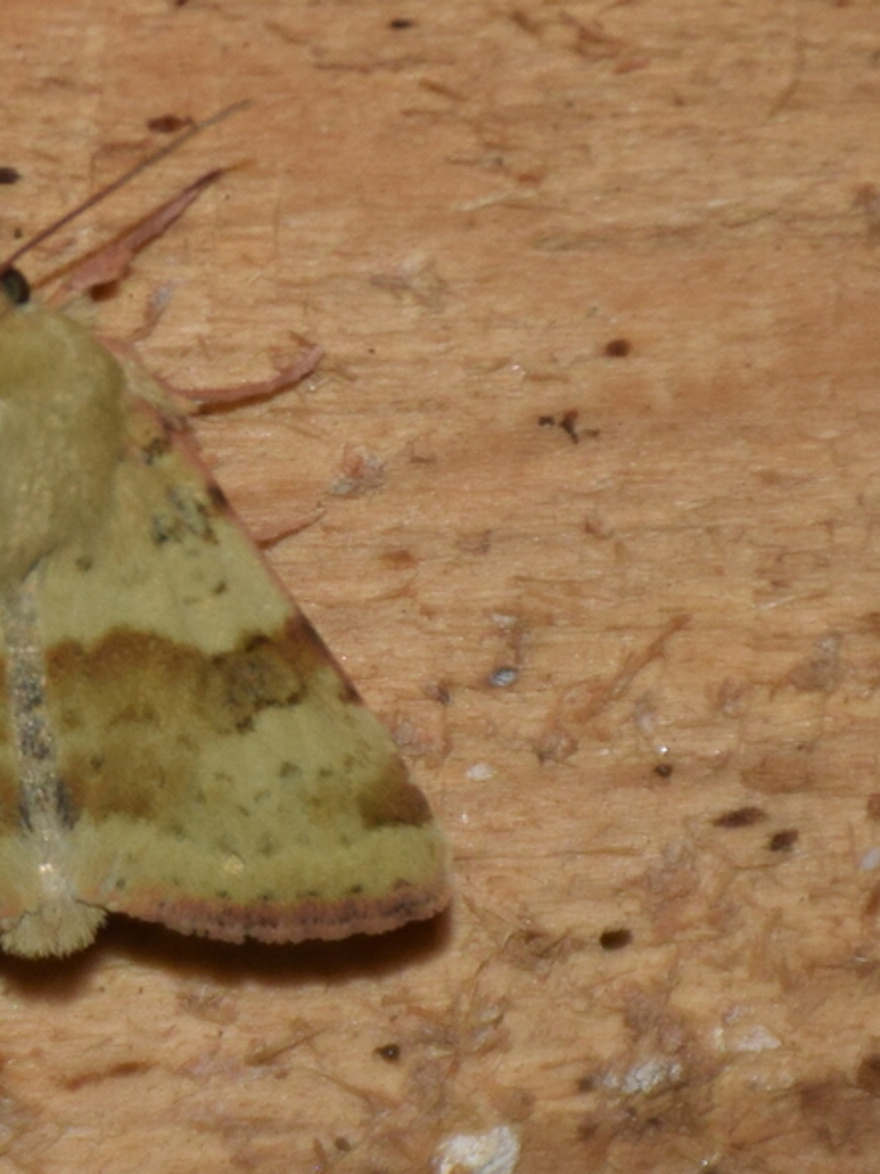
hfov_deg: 4.5
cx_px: -42
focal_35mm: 328
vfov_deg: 6.0
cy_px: 580
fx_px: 11122
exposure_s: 1/200
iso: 320
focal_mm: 140
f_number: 5.6
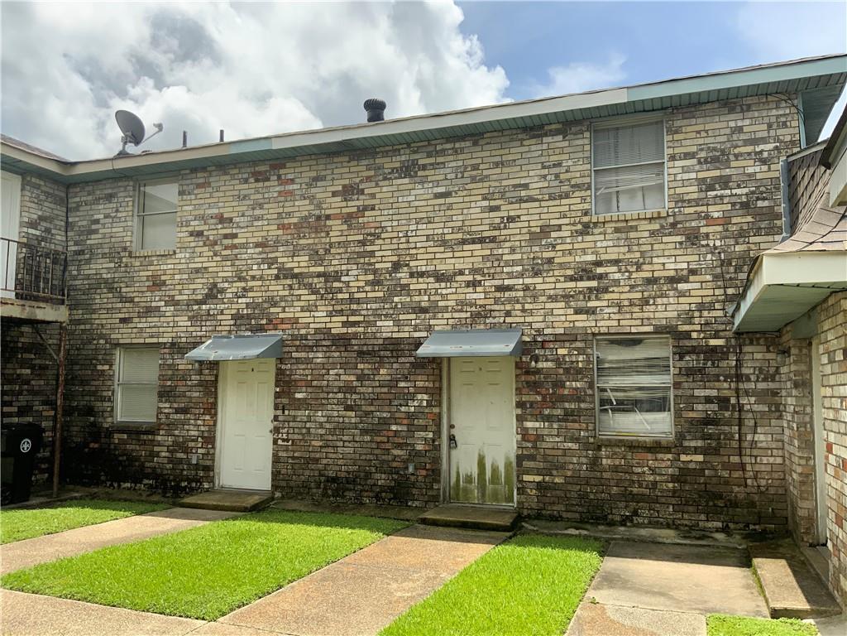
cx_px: 424
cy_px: 318
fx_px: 710
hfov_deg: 61.7
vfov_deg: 48.2
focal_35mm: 29
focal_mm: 3
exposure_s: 1/1786
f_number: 1.8
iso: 16
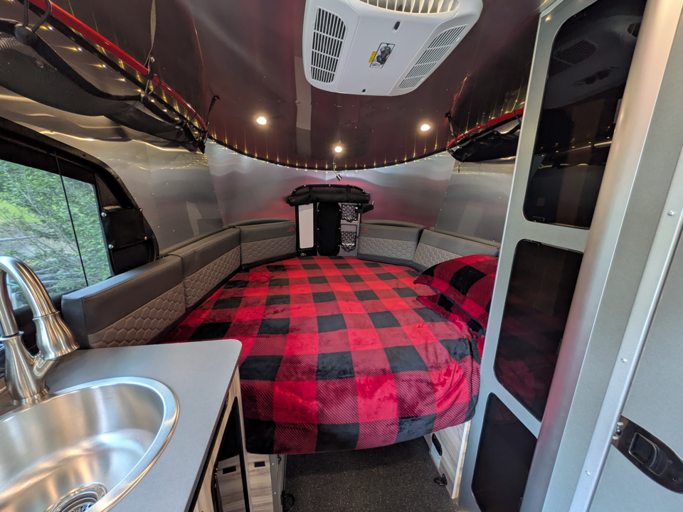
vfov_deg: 85.7
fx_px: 276
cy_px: 256
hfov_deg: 102.1
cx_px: 342
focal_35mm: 14
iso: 189
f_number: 2.2
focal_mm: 1.85
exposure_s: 1/24
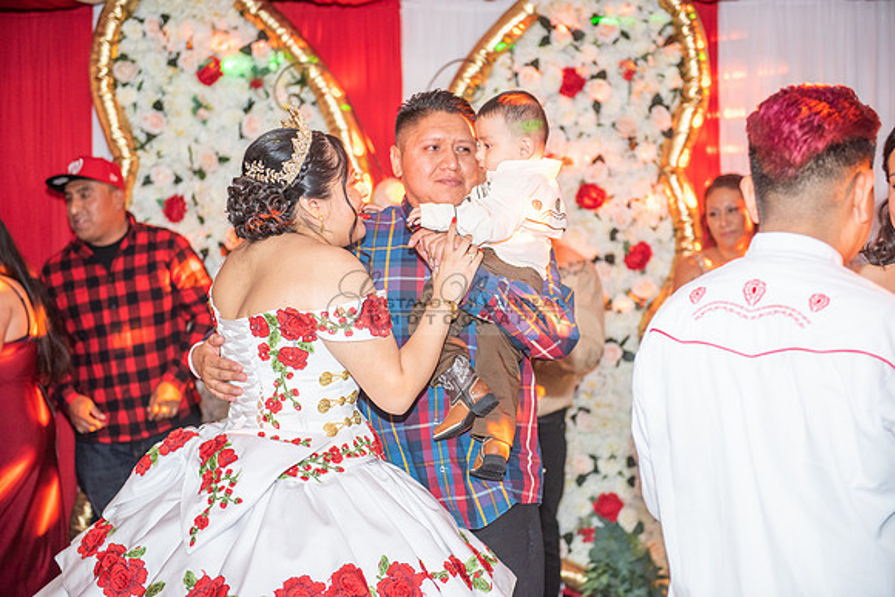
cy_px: 298
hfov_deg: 32.4
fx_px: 1542
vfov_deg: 21.9
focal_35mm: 62
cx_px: 448
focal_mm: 62
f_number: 3.2
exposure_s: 1/160
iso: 800
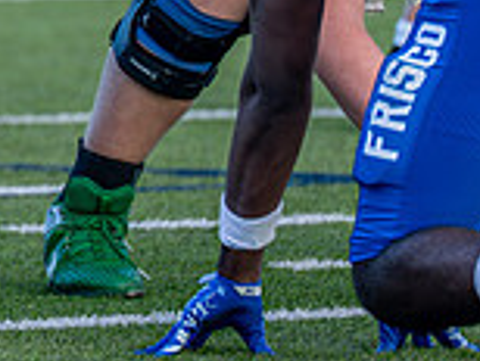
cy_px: -55
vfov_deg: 1.7
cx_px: -234
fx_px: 12416
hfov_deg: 2.2
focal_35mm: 894
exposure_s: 1/1250
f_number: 2.8
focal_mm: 200
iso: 500
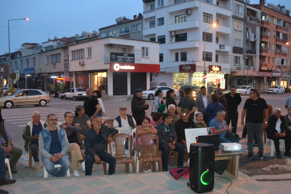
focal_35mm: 33
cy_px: 117
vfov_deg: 39.8
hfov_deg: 57.2
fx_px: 267
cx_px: 155
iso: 2200
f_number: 3.5
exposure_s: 1/60
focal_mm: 18
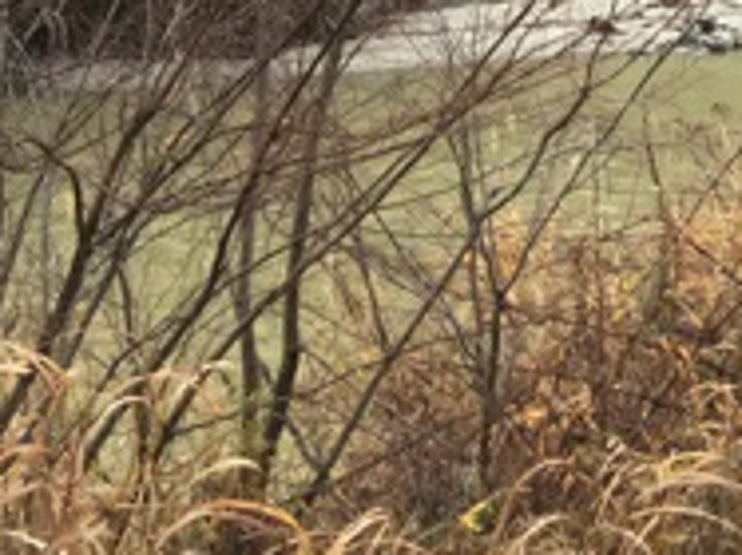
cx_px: 893
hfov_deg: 17.7
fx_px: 2271
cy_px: -349
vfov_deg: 13.0
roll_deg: -2.5
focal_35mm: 106
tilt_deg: +5.4
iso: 32
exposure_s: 1/30
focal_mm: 3.3
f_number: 2.4
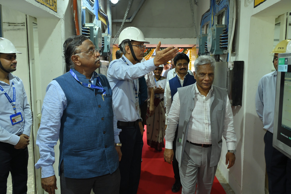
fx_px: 255
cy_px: 97
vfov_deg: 41.7
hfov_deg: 59.5
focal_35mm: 32
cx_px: 146
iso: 800
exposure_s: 1/200
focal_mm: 31.5
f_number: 5
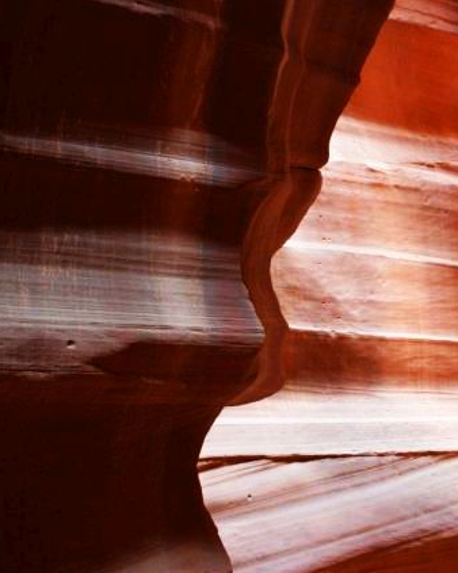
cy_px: 198
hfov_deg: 27.6
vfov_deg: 34.5
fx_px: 916
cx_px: 359
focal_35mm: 54
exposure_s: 1/15
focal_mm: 18
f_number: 3.5
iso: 2800
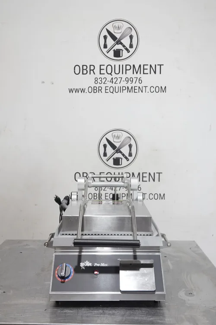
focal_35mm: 39
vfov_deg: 49.6
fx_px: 351
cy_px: 162
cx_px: 108
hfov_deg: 34.2
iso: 500
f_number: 3.5
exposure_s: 1/40
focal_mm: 14.4
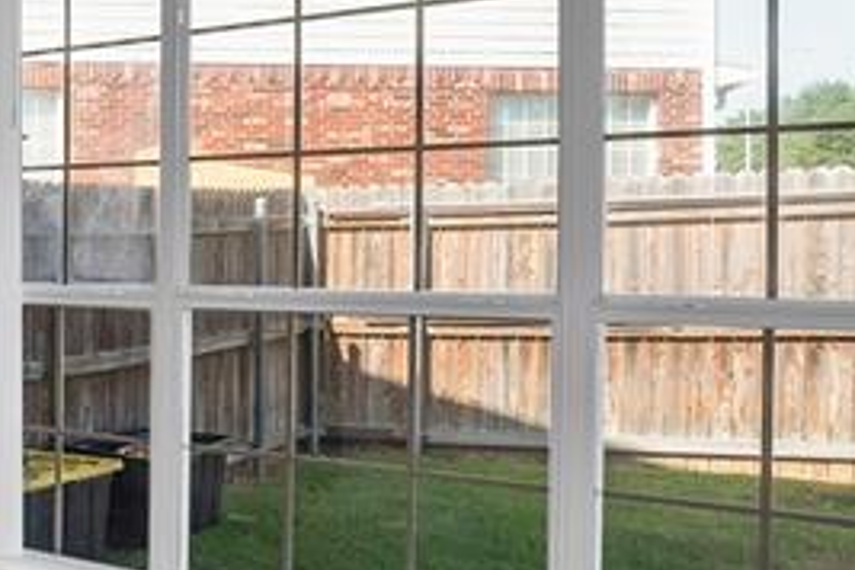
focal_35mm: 46
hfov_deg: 27.3
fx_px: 1092
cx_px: -464
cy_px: 296
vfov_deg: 29.2
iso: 640
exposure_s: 1/20
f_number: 9
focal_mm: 12
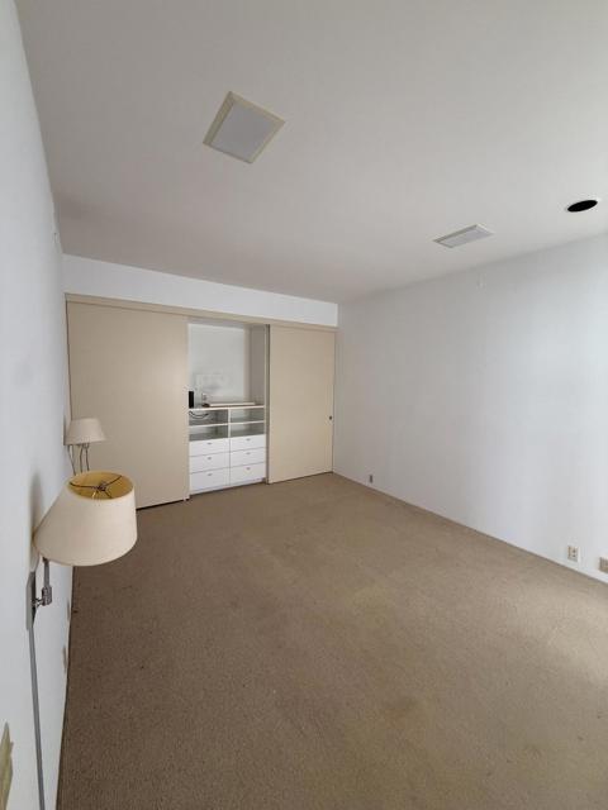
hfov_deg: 85.7
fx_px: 328
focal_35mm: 14
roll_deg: -1.0
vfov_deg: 102.1
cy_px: 405
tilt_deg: -6.3
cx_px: 304
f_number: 2.2
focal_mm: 2.22
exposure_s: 1/67
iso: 320
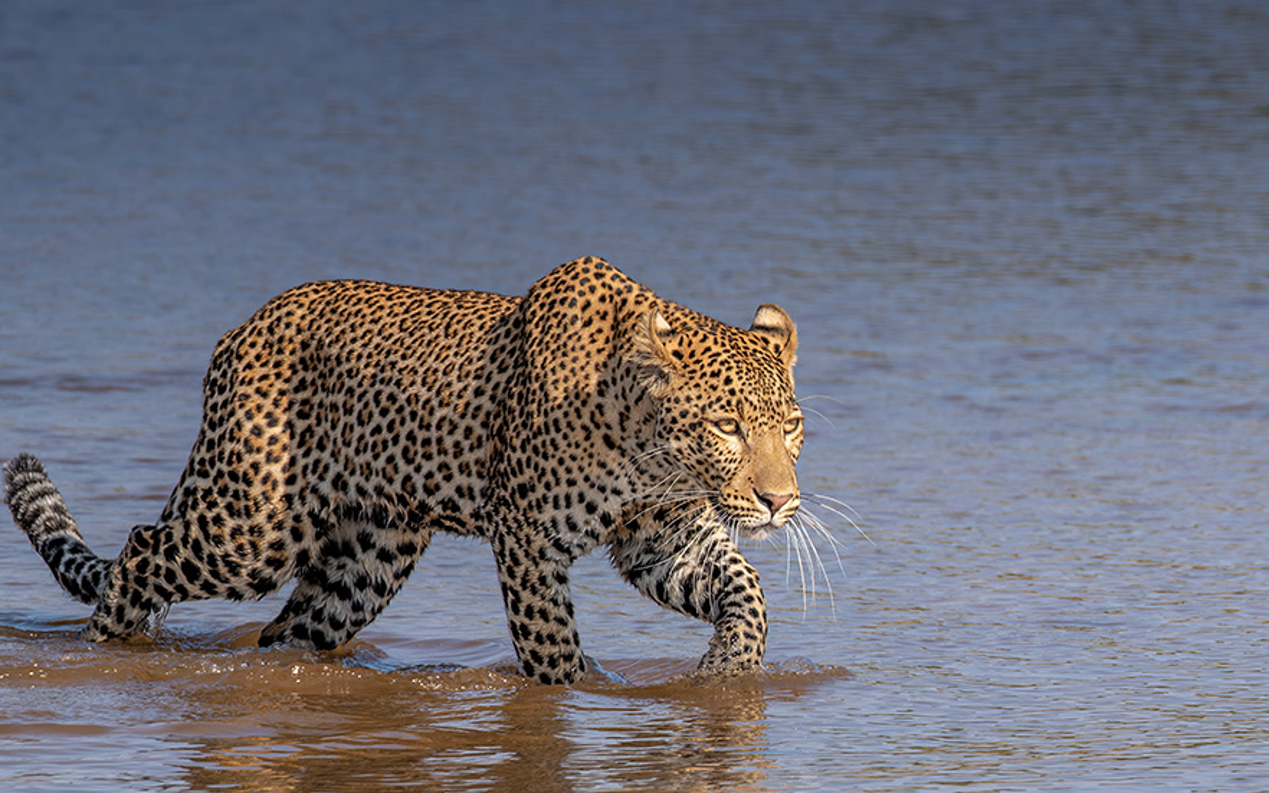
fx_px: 33577
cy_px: 556
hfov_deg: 2.2
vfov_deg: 1.4
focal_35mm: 971
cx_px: 681
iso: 125
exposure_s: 1/640
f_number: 4.5
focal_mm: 400
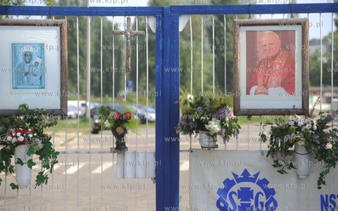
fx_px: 1464
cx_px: 169
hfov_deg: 13.2
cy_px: 105
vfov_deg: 8.2
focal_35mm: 159
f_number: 5.6
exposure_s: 1/250
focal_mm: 155
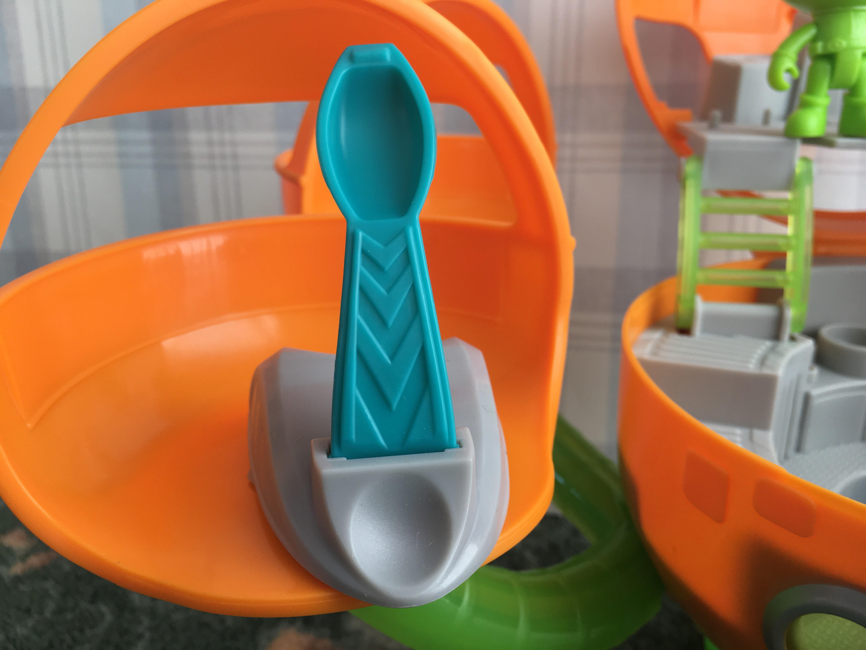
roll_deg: +0.1
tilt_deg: -20.4
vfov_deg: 48.2
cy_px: 325
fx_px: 726
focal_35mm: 29
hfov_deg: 61.7
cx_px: 433
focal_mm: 4.15
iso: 32
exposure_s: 1/100
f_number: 2.2
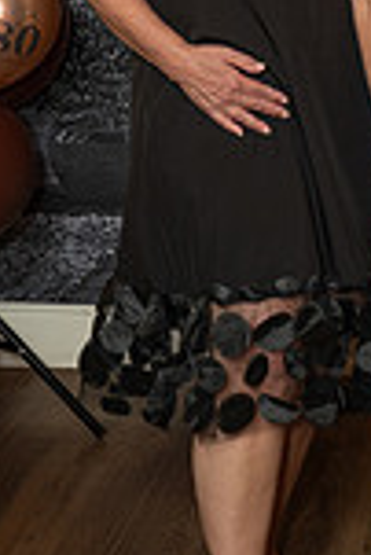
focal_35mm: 112
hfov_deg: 11.9
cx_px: 507
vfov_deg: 17.9
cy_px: 44
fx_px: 1727
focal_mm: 37.7
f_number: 2.8
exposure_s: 1/160
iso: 1000
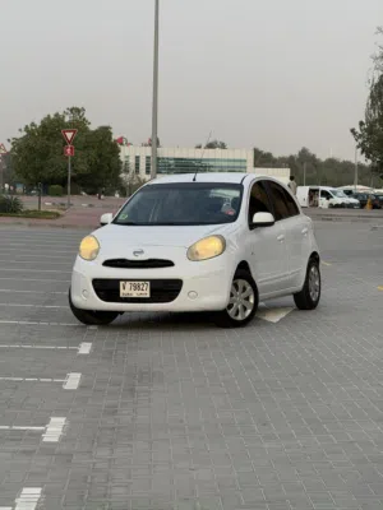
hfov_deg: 12.3
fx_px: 1770
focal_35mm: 120
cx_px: 192
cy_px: 255
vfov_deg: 16.4
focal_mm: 15.66
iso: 50
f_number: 2.8
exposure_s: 1/467
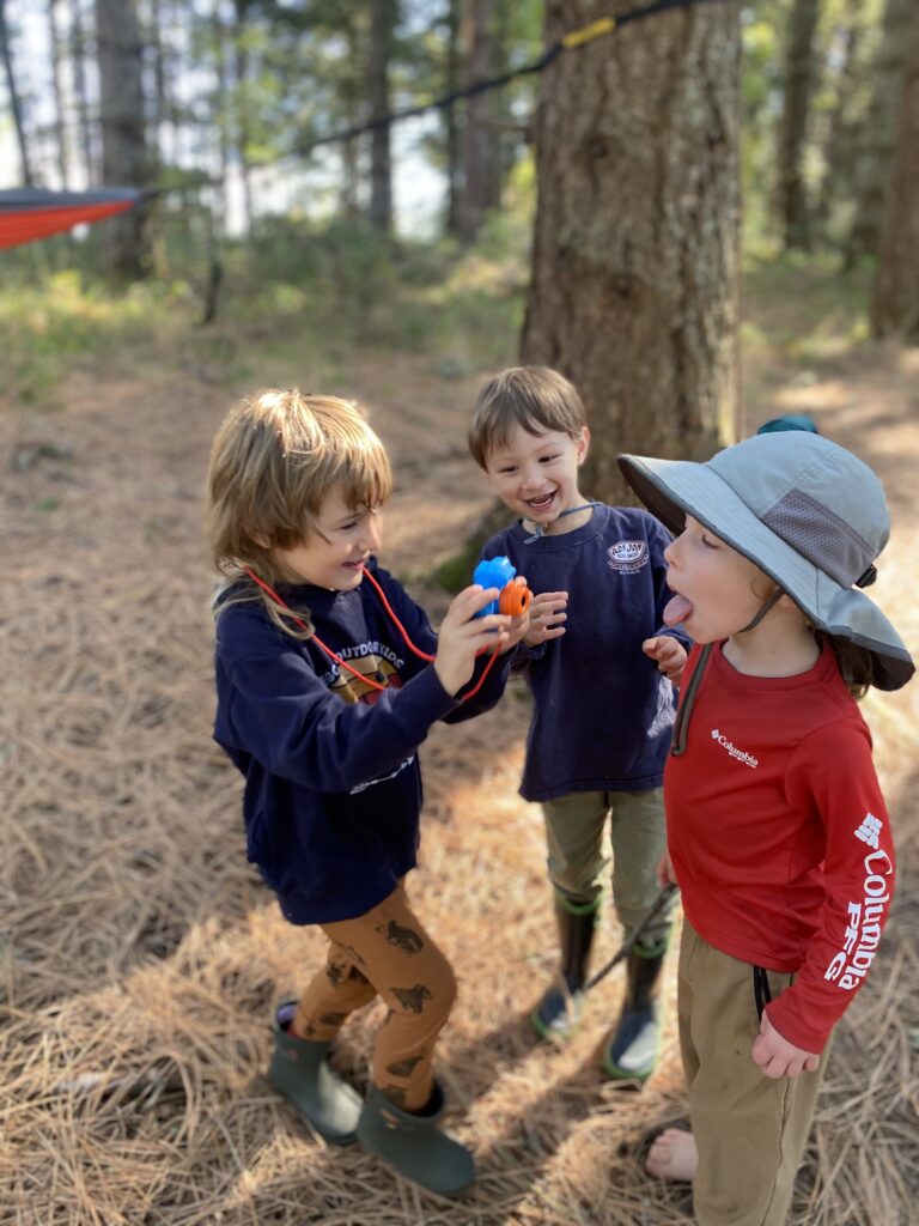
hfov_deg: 53.1
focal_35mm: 26
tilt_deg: -17.6
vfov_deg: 67.3
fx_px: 920
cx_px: 460
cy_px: 613
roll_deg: -2.0
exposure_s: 1/87
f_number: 1.8
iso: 125
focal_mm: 4.25
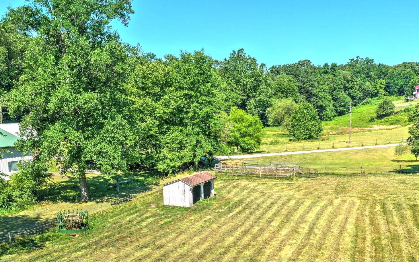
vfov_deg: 31.5
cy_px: 193
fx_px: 457
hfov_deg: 49.1
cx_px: 240
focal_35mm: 40
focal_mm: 10.3
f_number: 5.6
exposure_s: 1/500
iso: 100
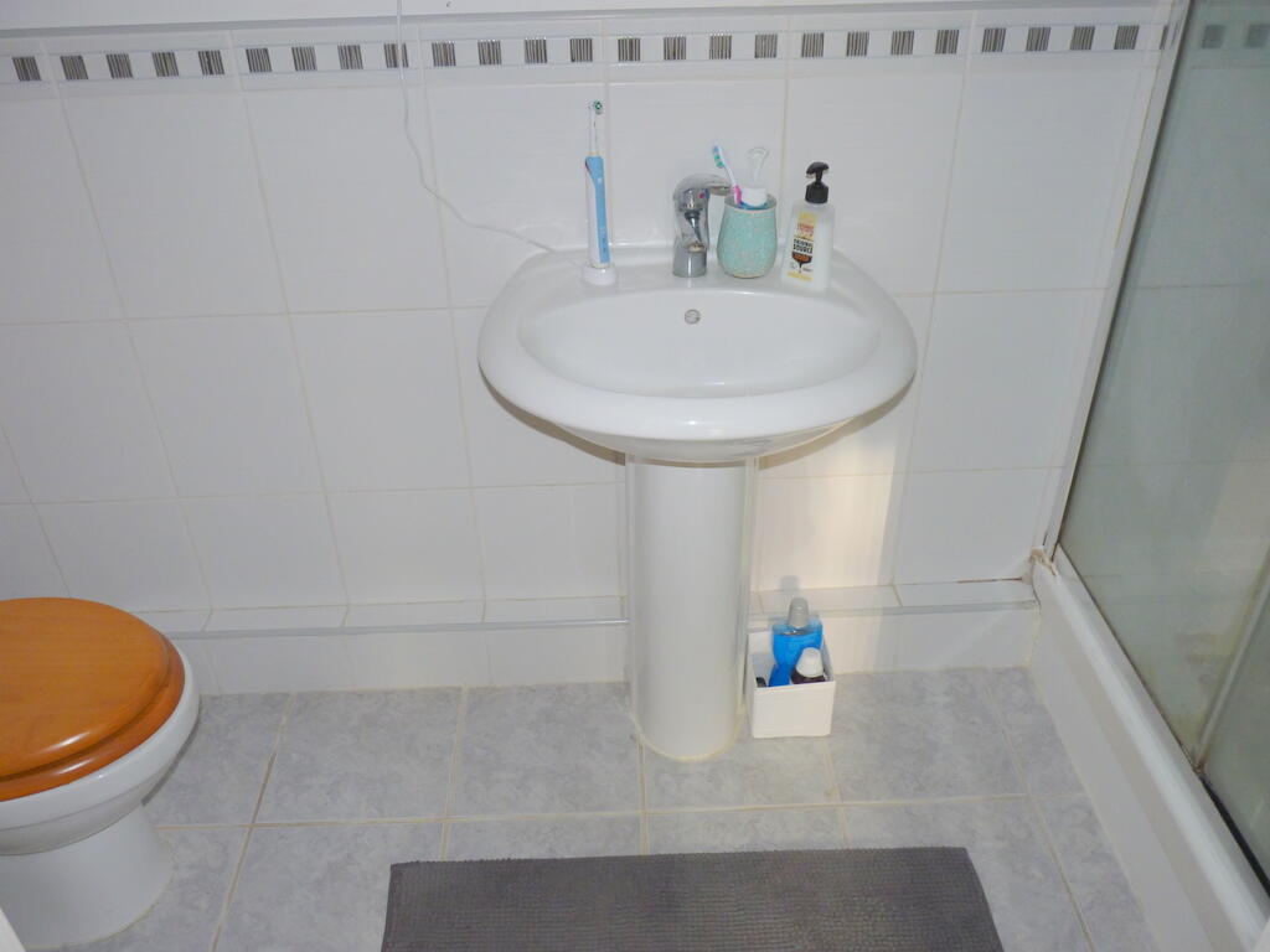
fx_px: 1064
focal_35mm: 29
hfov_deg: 61.7
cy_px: 476
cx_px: 635
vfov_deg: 48.2
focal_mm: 5.1
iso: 125
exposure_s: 1/30
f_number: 2.8
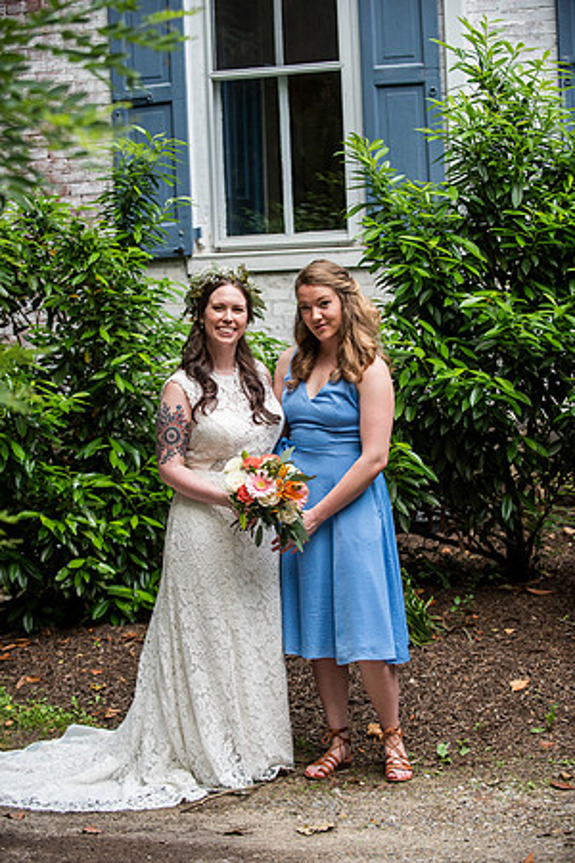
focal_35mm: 78
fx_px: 1869
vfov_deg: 26.0
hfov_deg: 17.5
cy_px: 432
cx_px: 288
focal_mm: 78
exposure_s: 1/1250
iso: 640
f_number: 3.5
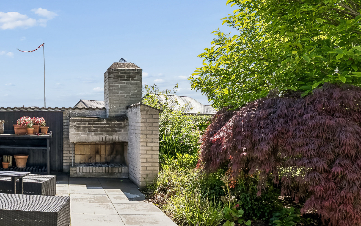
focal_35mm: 34
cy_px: 129
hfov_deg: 51.7
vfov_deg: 37.2
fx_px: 334
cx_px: 53
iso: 200
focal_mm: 17.5
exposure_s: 1/250
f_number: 8
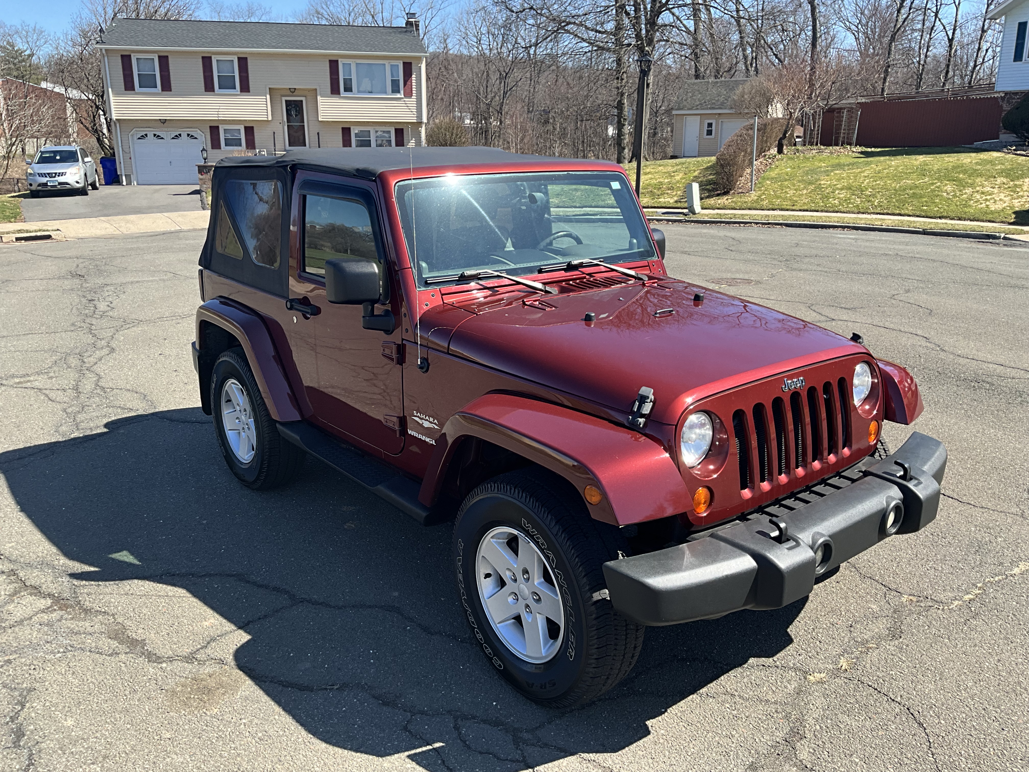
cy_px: 386
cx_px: 514
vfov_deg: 48.2
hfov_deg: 61.7
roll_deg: +0.4
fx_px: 862
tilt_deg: -15.4
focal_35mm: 29
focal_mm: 3
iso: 25
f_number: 1.8
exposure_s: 1/691
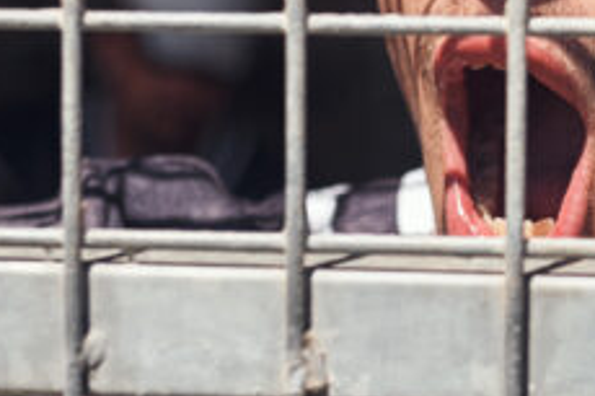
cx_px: 463
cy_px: 146
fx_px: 2576
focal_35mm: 156
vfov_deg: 8.8
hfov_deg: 13.1
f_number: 3.5
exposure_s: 1/1600
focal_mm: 35
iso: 125
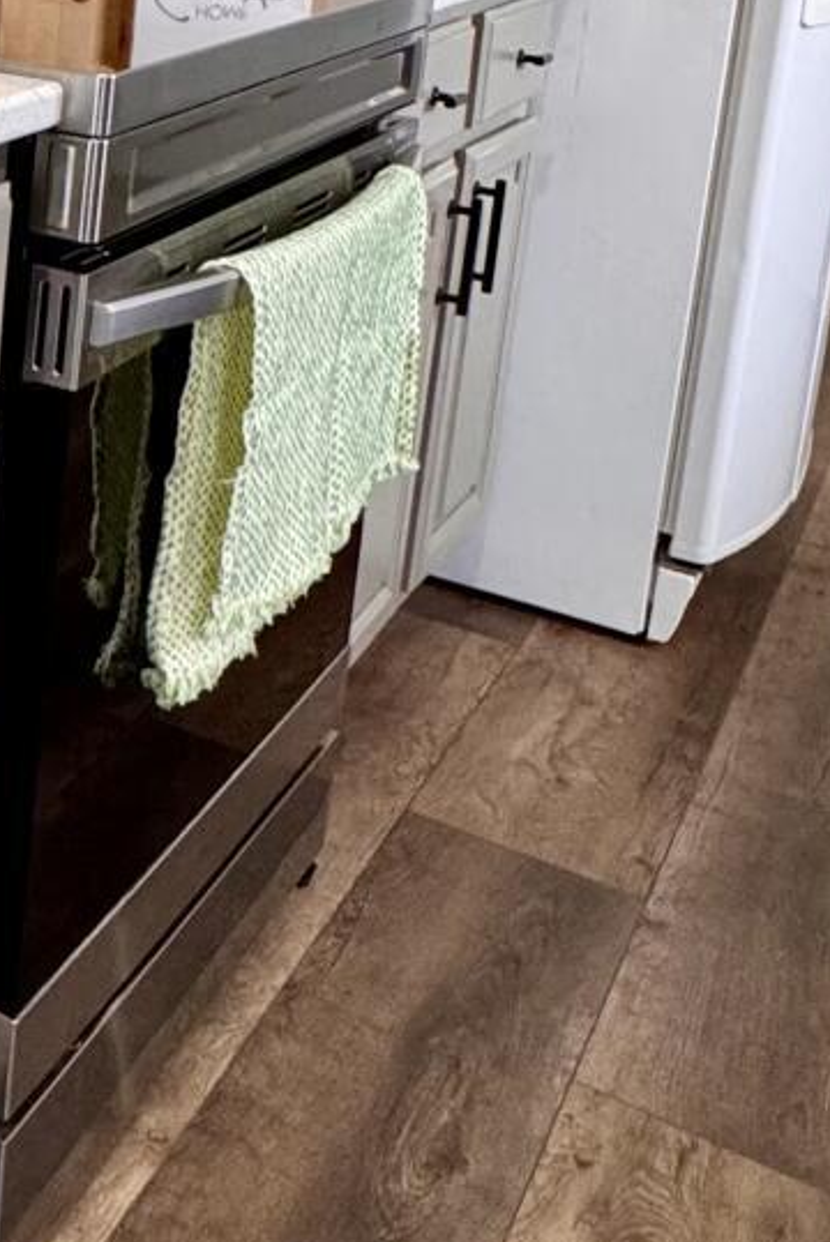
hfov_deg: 20.7
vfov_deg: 34.4
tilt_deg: -11.8
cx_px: -480
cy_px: 78
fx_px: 1865
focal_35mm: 54
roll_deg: -2.3
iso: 250
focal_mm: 2.22
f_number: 2.2
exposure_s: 1/120
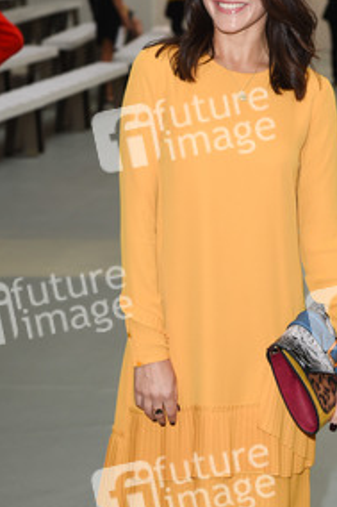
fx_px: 1546
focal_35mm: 110
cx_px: 236
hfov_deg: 12.4
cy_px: 220
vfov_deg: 18.6
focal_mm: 78
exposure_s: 1/125
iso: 1250
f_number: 5.6
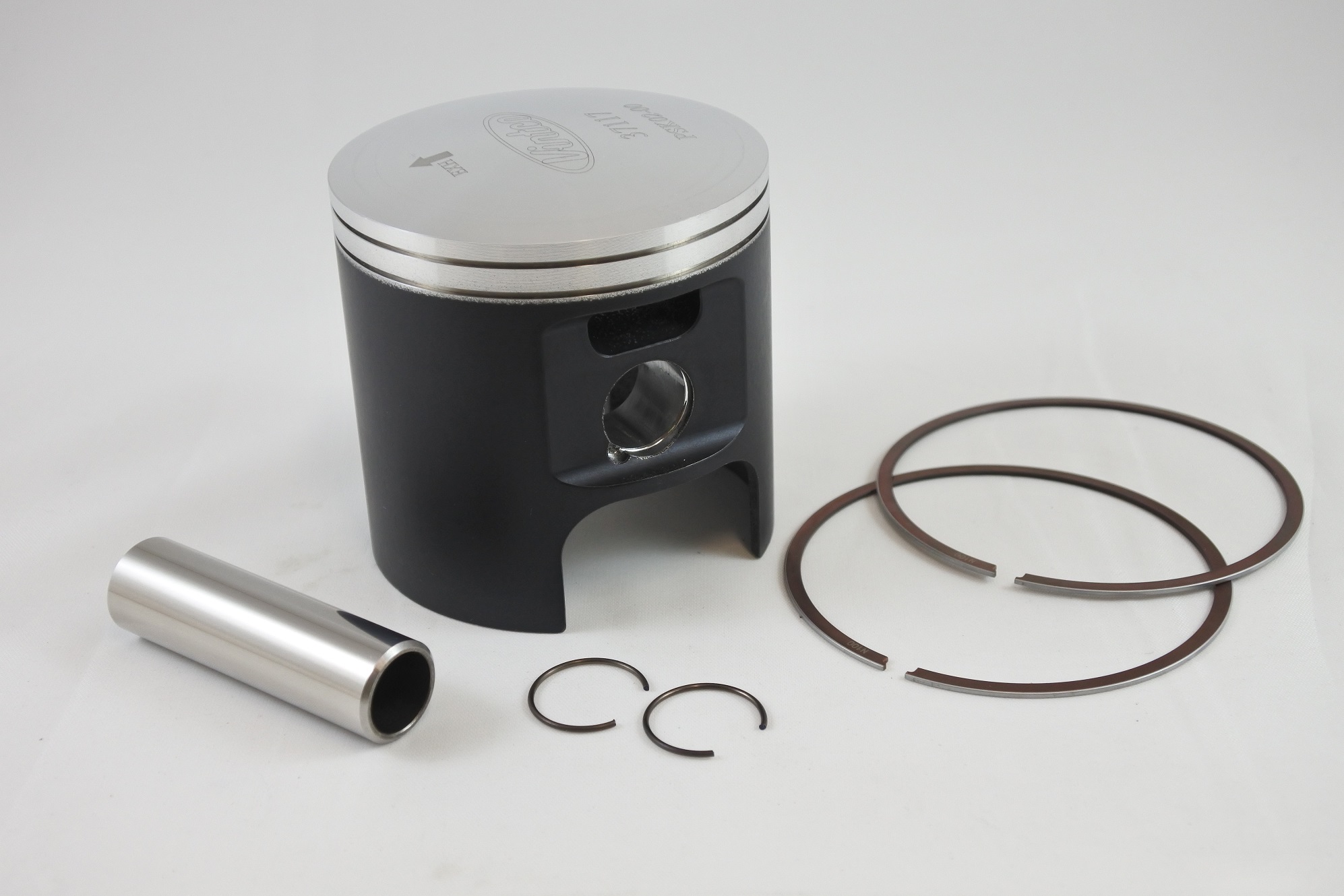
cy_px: 448
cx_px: 672
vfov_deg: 28.1
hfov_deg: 41.1
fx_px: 1792
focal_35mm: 48
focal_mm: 18
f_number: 4.5
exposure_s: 1/125
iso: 450
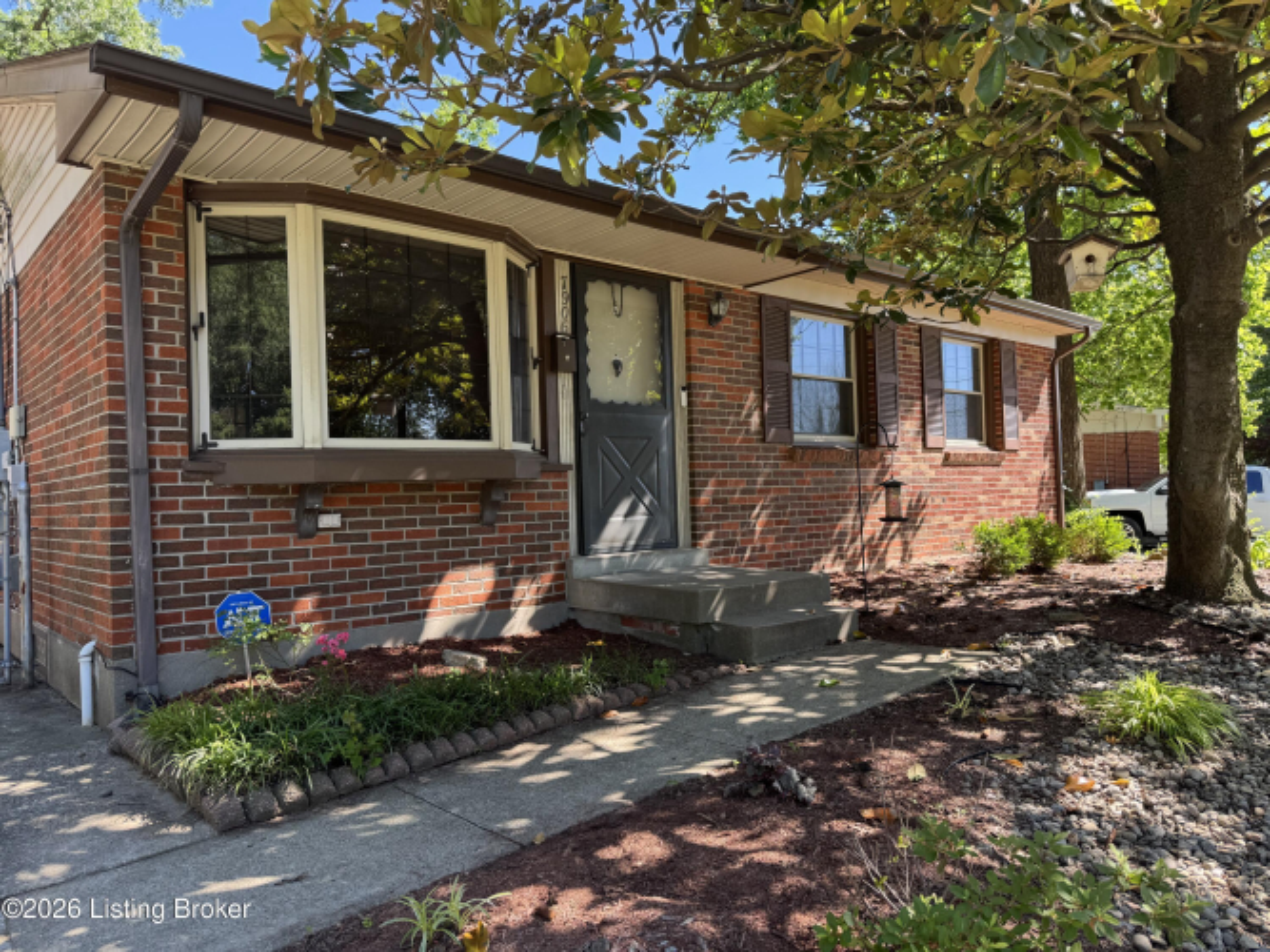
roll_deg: +0.4
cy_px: 476
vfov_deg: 56.8
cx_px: 635
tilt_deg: +1.5
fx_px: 880
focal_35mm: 24
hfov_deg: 71.6
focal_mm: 6.76
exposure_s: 1/320
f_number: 1.78
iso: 80
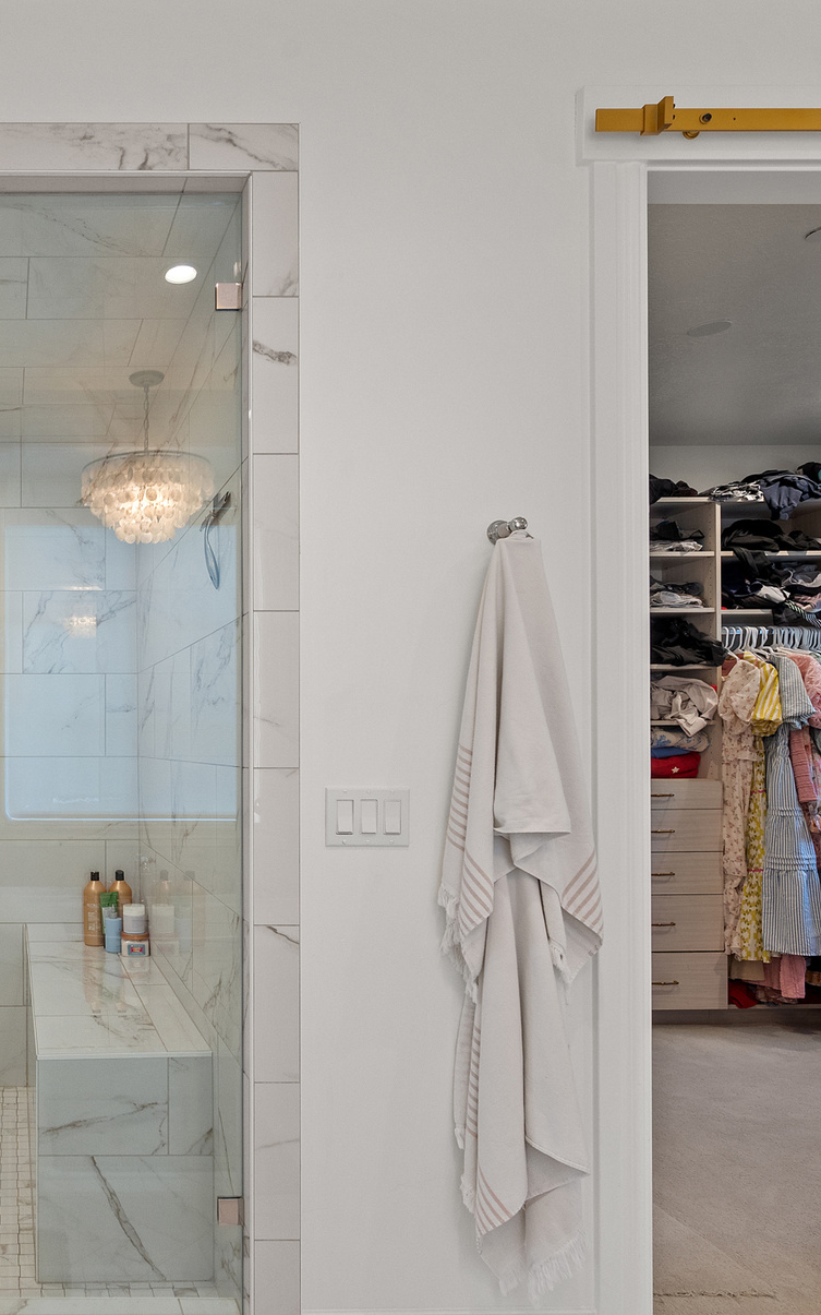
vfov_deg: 70.1
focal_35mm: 26
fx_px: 931
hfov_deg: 41.7
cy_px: 743
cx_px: 10
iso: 500
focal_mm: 15
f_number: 8
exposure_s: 1/2.5
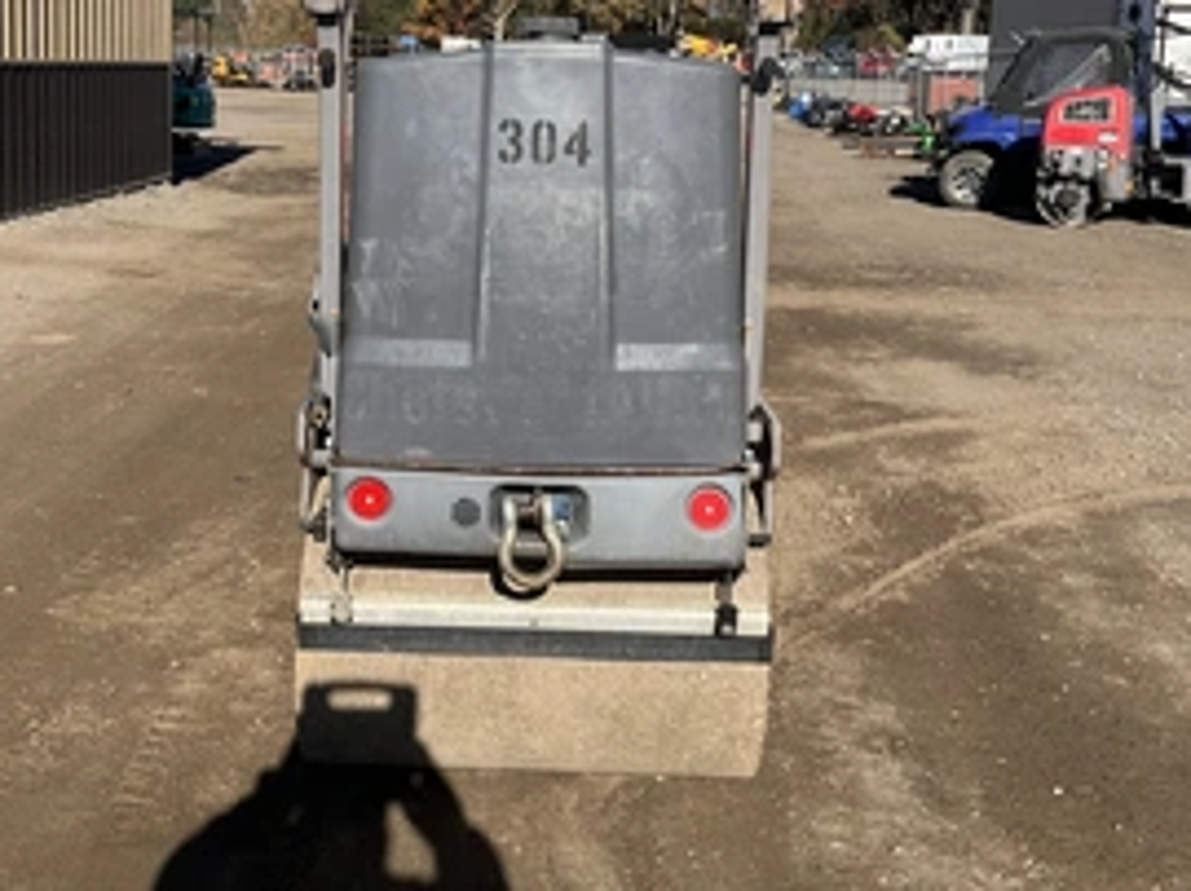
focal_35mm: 43
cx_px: 507
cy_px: 265
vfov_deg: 33.1
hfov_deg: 43.8
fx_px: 1478
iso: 25
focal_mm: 3
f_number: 1.8
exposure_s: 1/1786
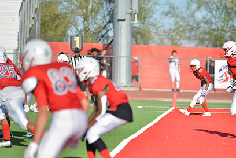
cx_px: 160
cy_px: 105
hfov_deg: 7.2
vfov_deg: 4.9
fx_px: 1864
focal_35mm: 284
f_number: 2.8
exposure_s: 1/1600
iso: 100
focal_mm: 200
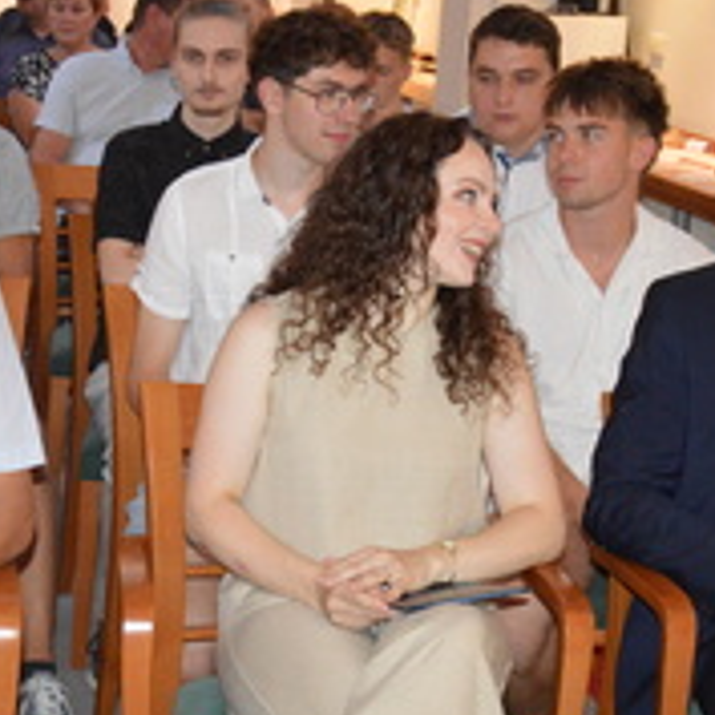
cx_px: 254
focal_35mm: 84
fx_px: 1963
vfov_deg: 20.6
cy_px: 374
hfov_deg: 20.6
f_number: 4
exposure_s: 1/60
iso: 2200
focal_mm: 26
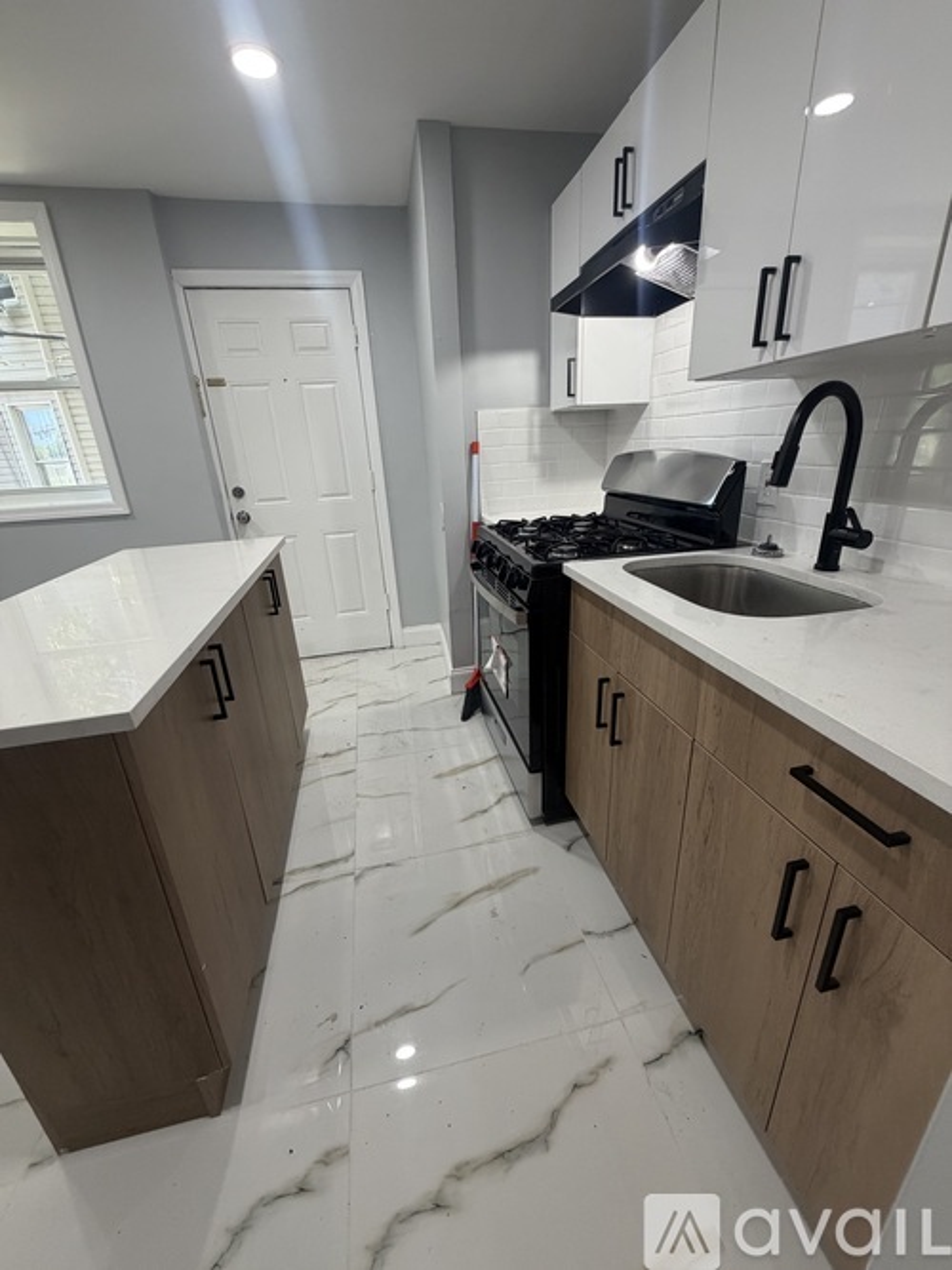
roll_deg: +2.7
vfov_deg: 102.1
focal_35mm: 14
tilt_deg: -20.0
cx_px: 476
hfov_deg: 85.7
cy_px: 635
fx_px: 514
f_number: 2.2
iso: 320
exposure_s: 1/120
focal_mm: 2.22
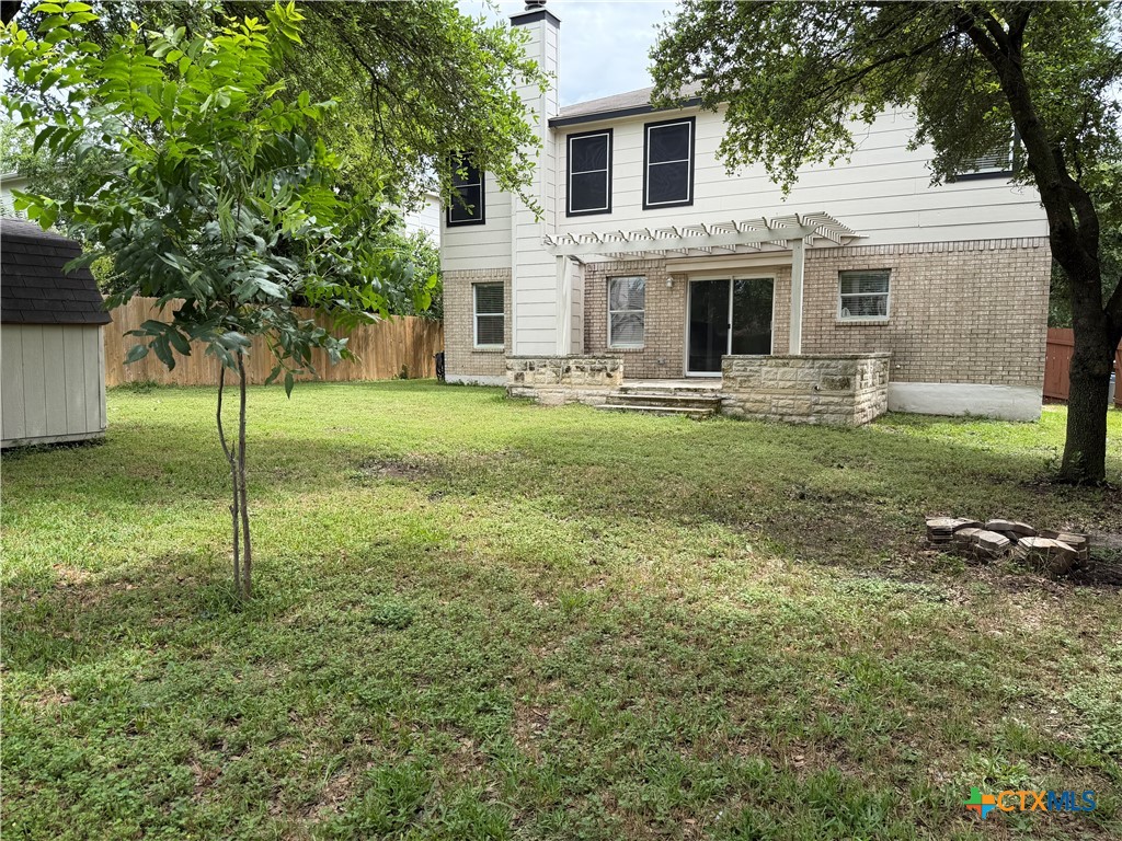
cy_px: 420
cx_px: 561
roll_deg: -0.4
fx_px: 778
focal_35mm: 24
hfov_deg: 71.6
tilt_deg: -5.9
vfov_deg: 56.8
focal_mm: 6.76
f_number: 1.78
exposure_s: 1/1770
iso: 80
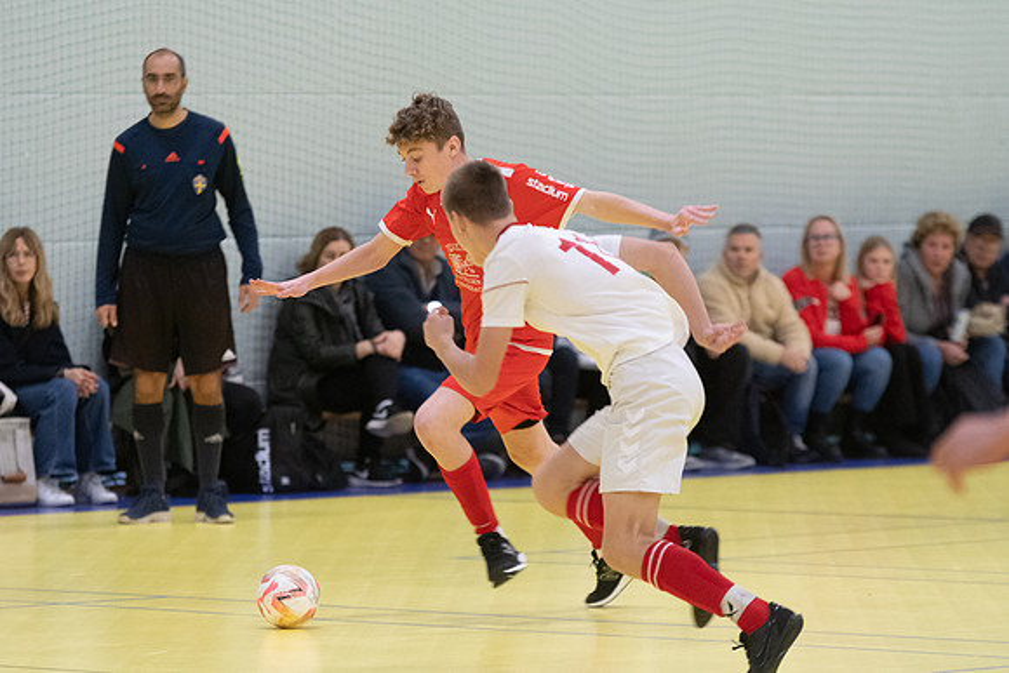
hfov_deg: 8.4
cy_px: 336
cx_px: 504
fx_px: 6863
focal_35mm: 245
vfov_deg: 5.6
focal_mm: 160
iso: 4000
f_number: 3.2
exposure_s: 1/400
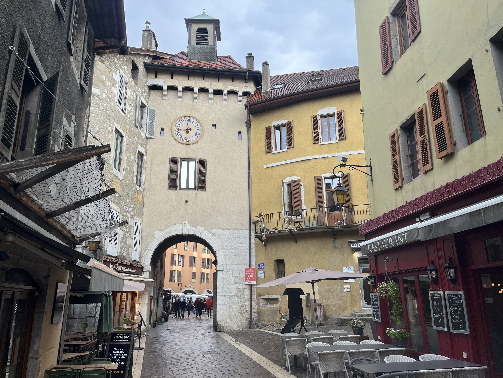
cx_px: 252
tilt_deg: +17.6
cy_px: 189
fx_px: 378
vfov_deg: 53.1
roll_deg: +1.6
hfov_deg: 67.3
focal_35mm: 26
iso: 32
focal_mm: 5.1
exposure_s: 1/151
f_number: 1.6
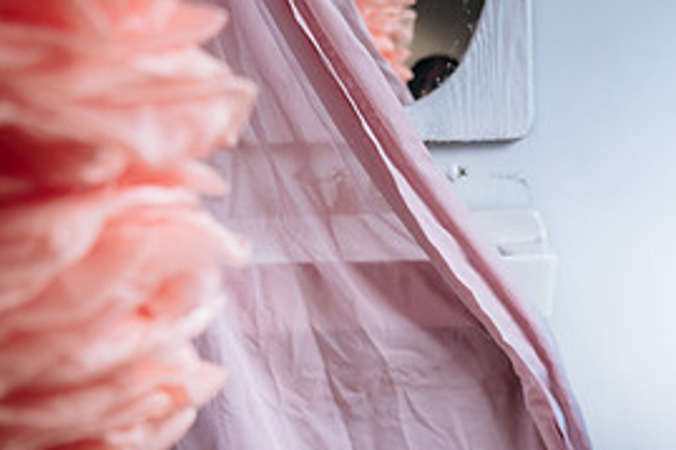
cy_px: 330
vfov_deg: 18.3
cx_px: 735
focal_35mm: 74
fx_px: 1389
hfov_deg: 25.5
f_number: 3.2
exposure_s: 1/250
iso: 64
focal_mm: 32
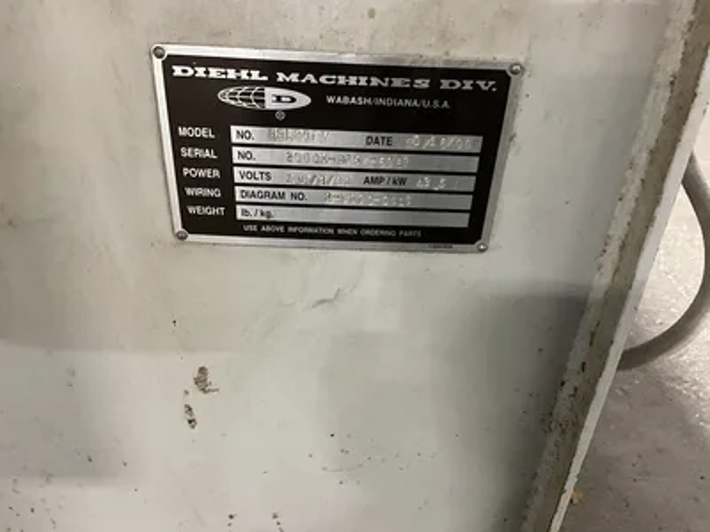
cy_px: 266
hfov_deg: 61.7
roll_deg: -3.0
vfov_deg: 48.2
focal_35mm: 29
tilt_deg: -31.3
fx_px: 595
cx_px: 355
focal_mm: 3
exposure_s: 1/36
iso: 320
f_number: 1.8
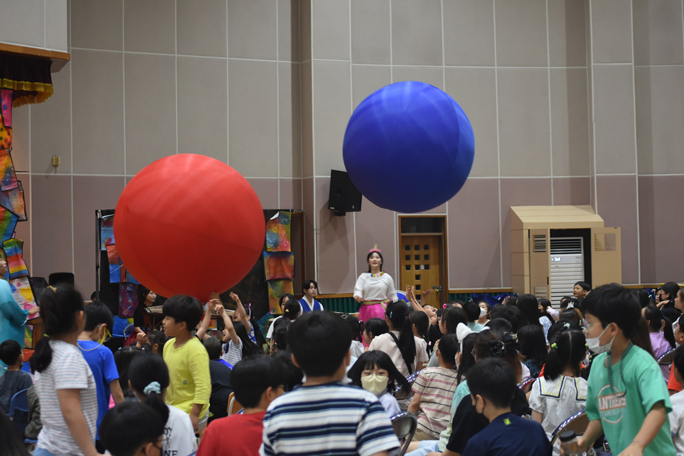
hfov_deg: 24.6
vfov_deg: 16.6
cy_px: 228
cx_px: 342
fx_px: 1568
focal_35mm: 82
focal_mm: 55
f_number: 4.5
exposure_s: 1/80
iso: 800
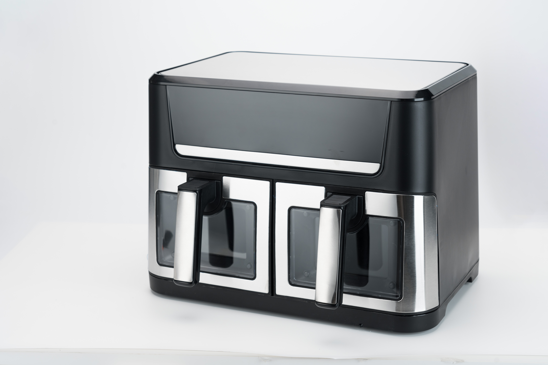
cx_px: 274
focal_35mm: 68
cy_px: 182
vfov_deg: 20.0
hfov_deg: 29.7
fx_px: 1035
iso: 125
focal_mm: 68
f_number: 8
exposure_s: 1/50
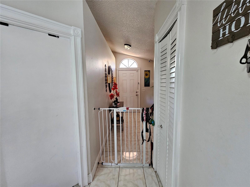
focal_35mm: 13
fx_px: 94
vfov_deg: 89.9
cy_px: 94
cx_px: 125
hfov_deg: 106.2
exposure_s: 1/30
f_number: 2.2
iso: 400
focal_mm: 2.2
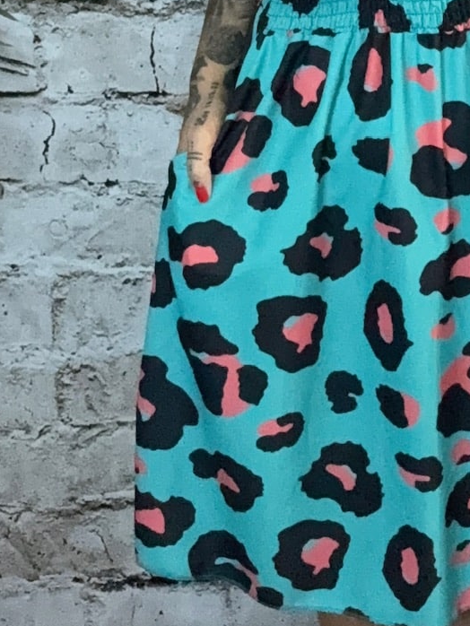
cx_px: 386
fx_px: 1592
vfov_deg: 21.4
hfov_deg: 16.6
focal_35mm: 88
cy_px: -6
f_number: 1.9
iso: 320
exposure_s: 1/50
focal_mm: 2.69
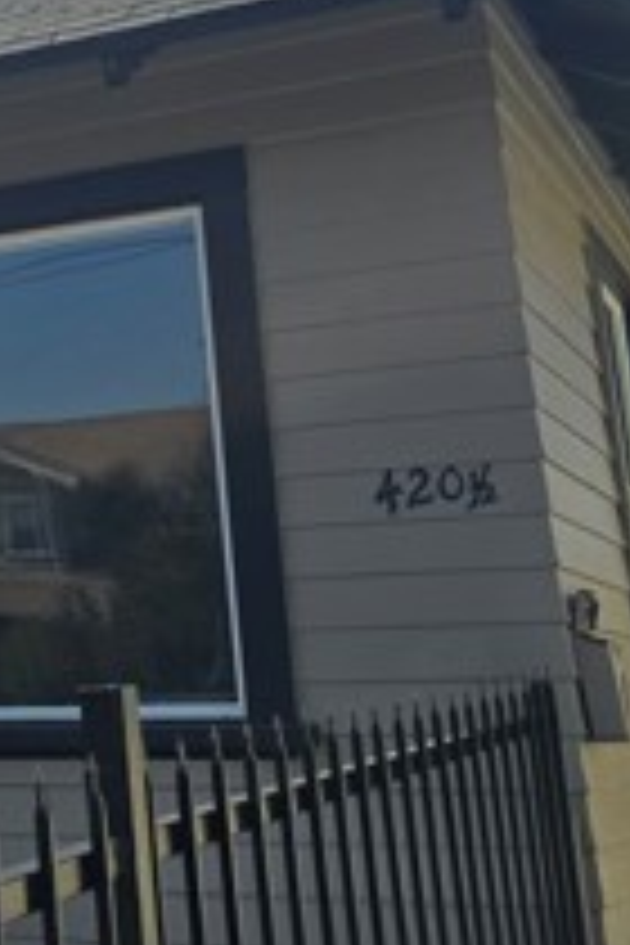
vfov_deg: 27.5
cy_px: 297
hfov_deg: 16.4
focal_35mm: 73
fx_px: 1916
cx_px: -405
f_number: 1.7
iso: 12
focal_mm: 6.3
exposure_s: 1/957
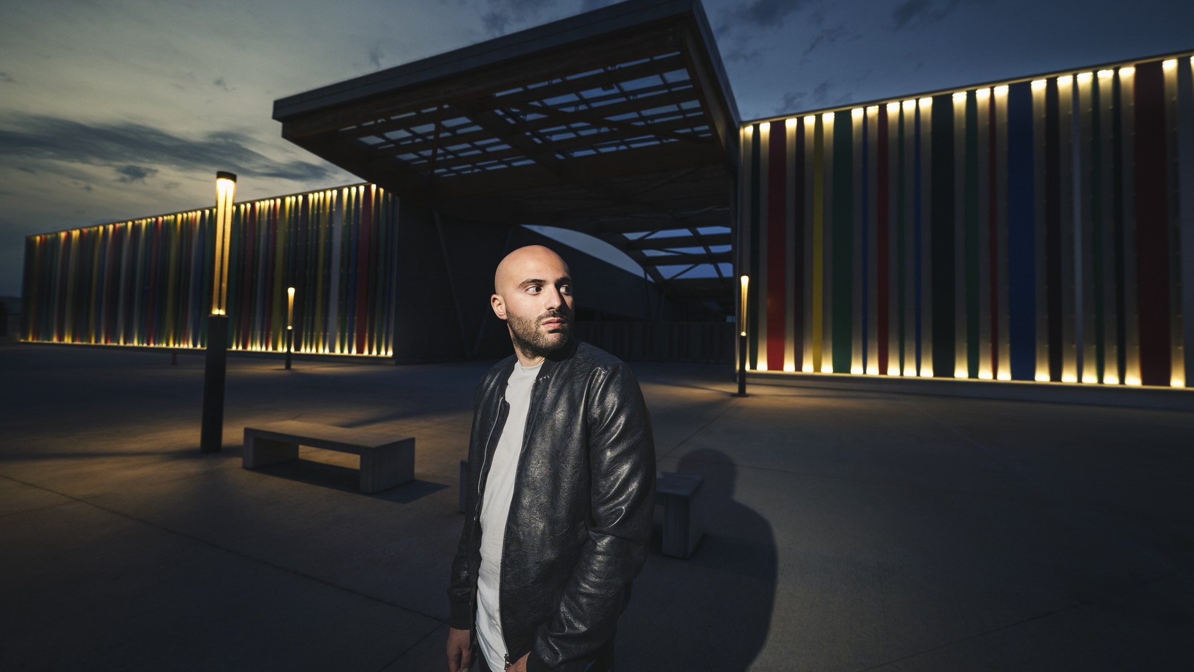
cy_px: 325
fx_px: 475
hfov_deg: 103.0
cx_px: 606
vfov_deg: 70.5
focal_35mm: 15
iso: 500
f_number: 3.5
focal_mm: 14
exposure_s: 1/40
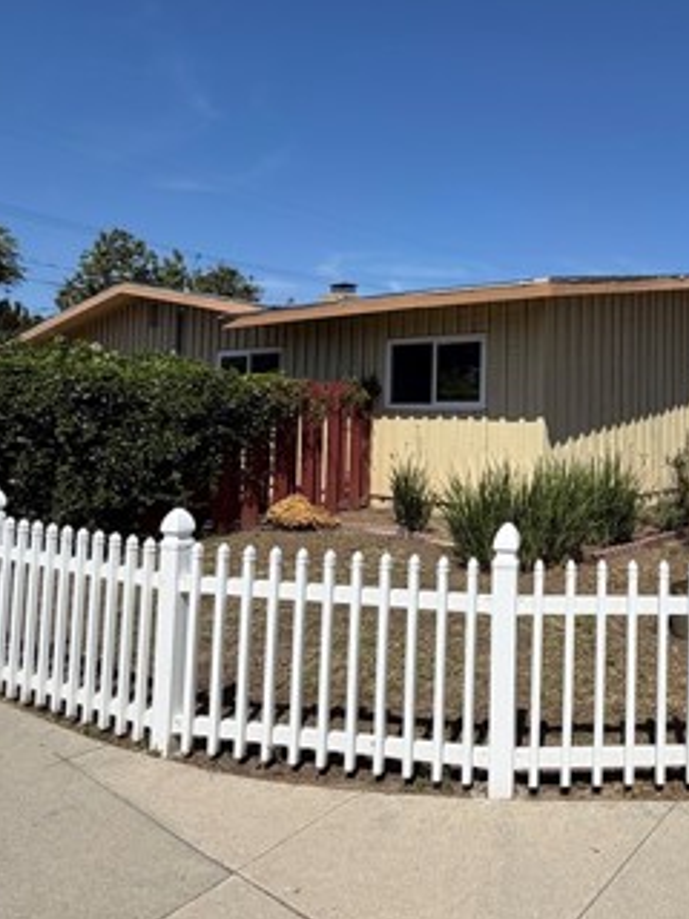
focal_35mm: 28
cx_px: 589
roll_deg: +0.4
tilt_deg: +3.5
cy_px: 379
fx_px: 743
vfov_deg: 63.0
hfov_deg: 46.1
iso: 20
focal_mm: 2.22
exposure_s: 1/1399
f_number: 2.2
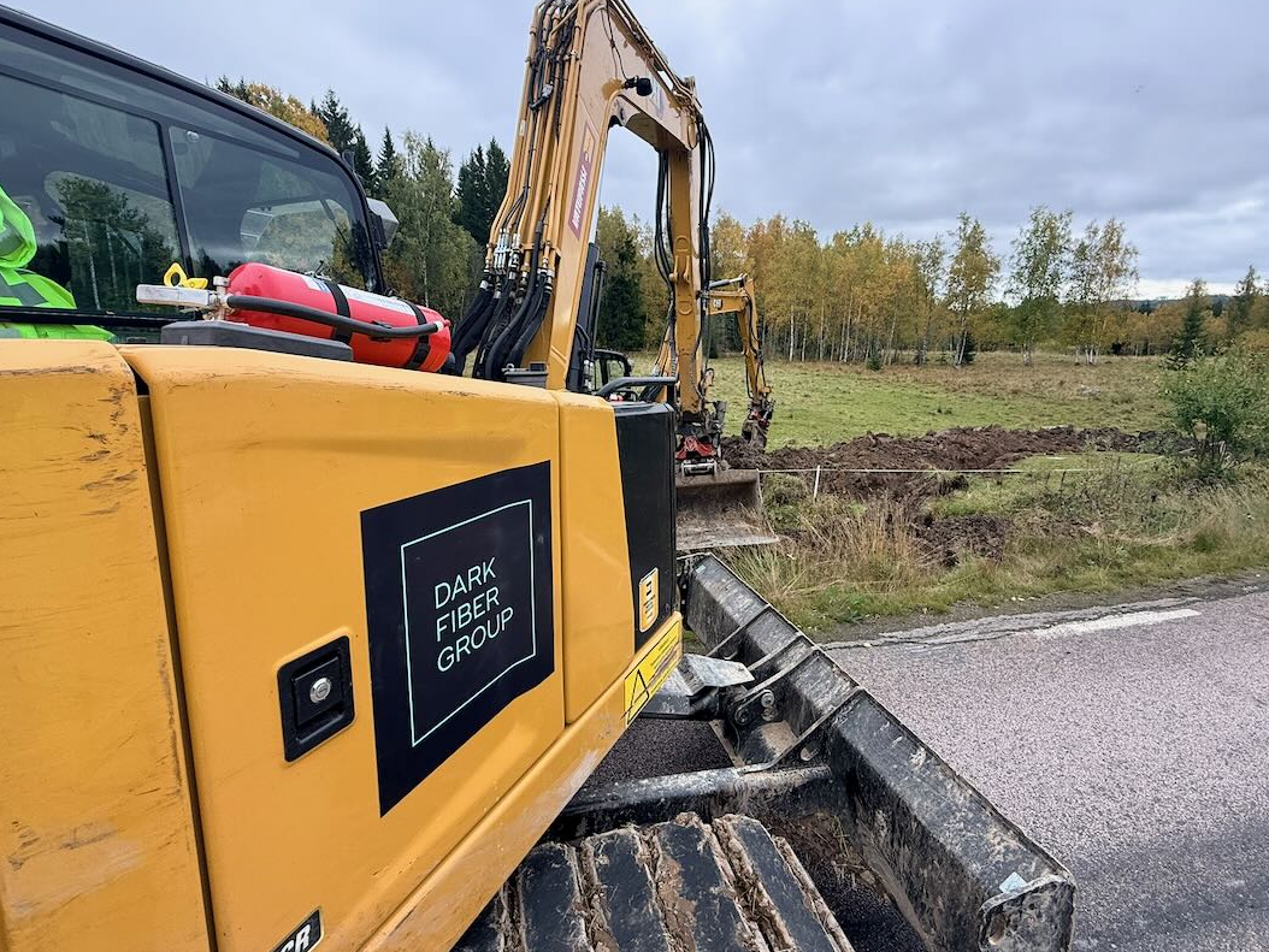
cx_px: 677
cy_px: 450
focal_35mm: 17
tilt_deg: -10.8
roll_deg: -0.4
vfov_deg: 74.7
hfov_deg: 90.9
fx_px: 623
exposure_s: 1/223
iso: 64
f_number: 2.2
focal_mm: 2.22
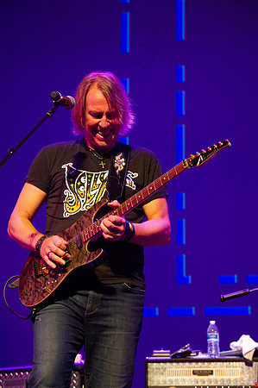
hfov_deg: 10.9
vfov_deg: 16.4
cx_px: 129
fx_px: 1347
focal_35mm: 125
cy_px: 194
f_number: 7.1
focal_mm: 125
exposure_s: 1/160
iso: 8000
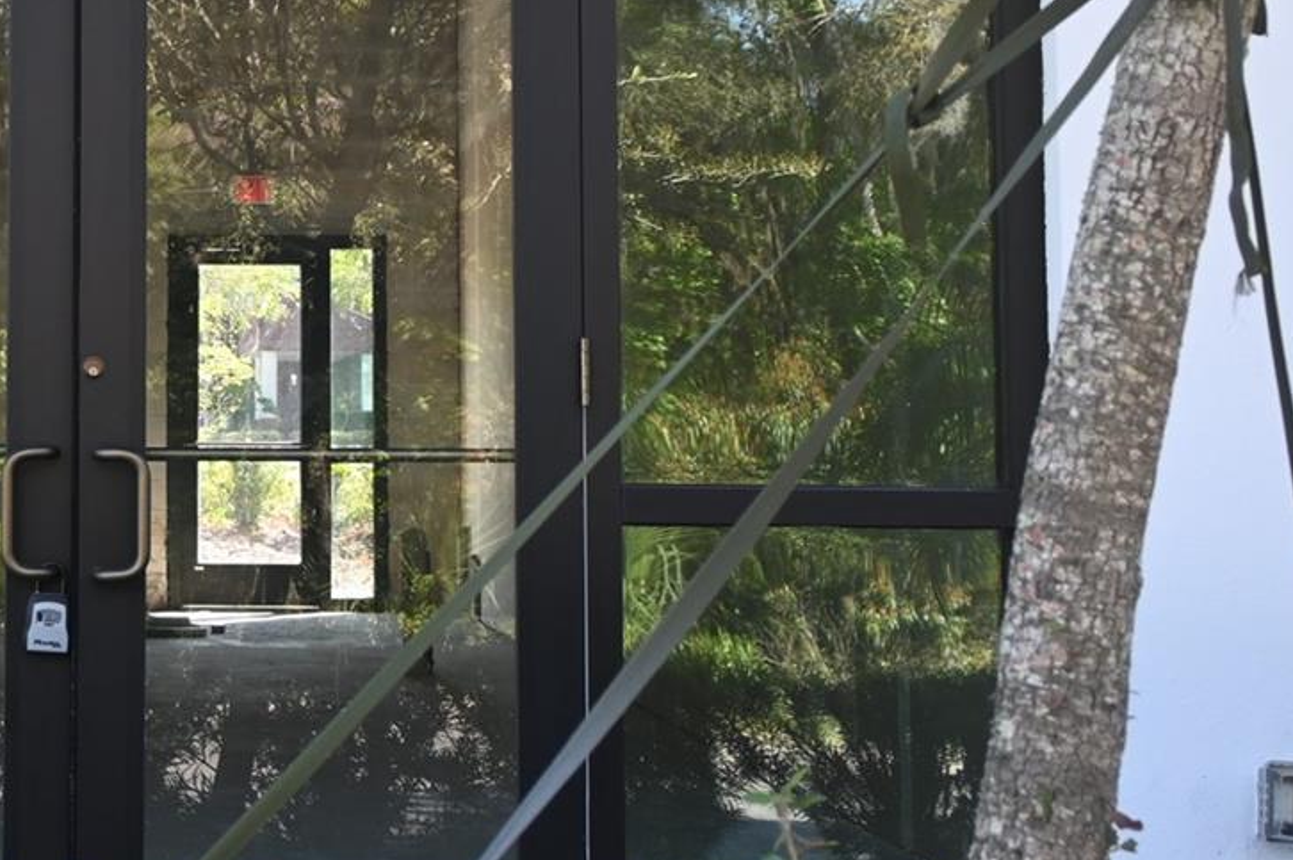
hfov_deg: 22.9
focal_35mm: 86
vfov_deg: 15.7
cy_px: 118
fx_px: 3087
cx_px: 55
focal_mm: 26
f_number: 4.5
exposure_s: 1/250
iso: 280
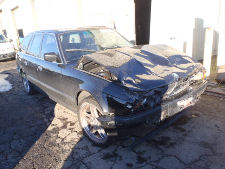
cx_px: 112
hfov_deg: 63.4
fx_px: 182
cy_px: 84
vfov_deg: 49.7
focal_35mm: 28
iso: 80
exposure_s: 1/100
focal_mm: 5
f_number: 4.5
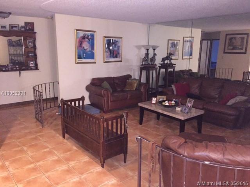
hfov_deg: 61.7
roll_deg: -1.1
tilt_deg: -10.8
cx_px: 125
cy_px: 94
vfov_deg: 48.2
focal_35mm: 29
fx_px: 209
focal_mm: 4.15
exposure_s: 1/16
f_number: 2.2
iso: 640
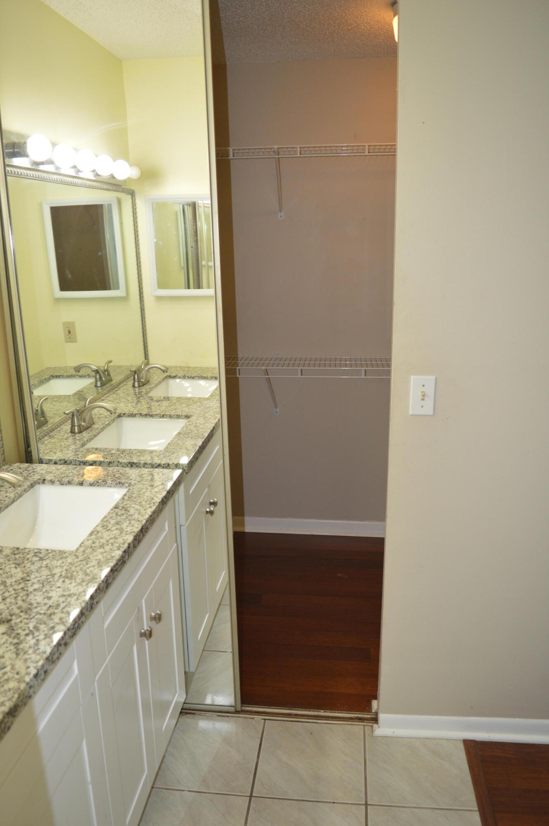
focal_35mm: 27
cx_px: 274
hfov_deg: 47.8
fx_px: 619
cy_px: 413
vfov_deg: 67.4
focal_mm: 18
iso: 400
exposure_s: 1/80
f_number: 4
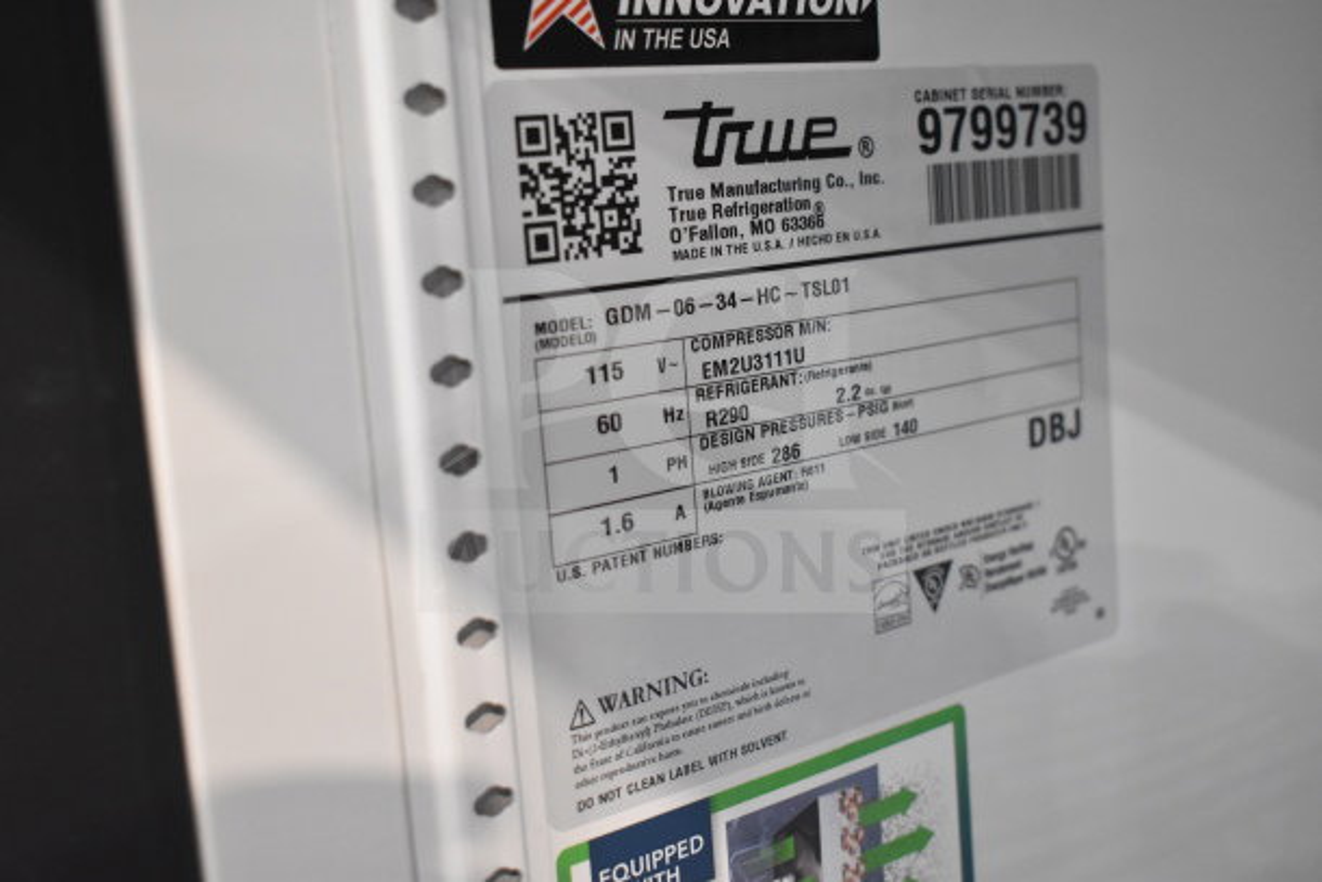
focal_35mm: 48
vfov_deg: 28.1
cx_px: 661
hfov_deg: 41.1
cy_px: 441
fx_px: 1763
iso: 2800
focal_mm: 32
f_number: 4.5
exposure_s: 1/50
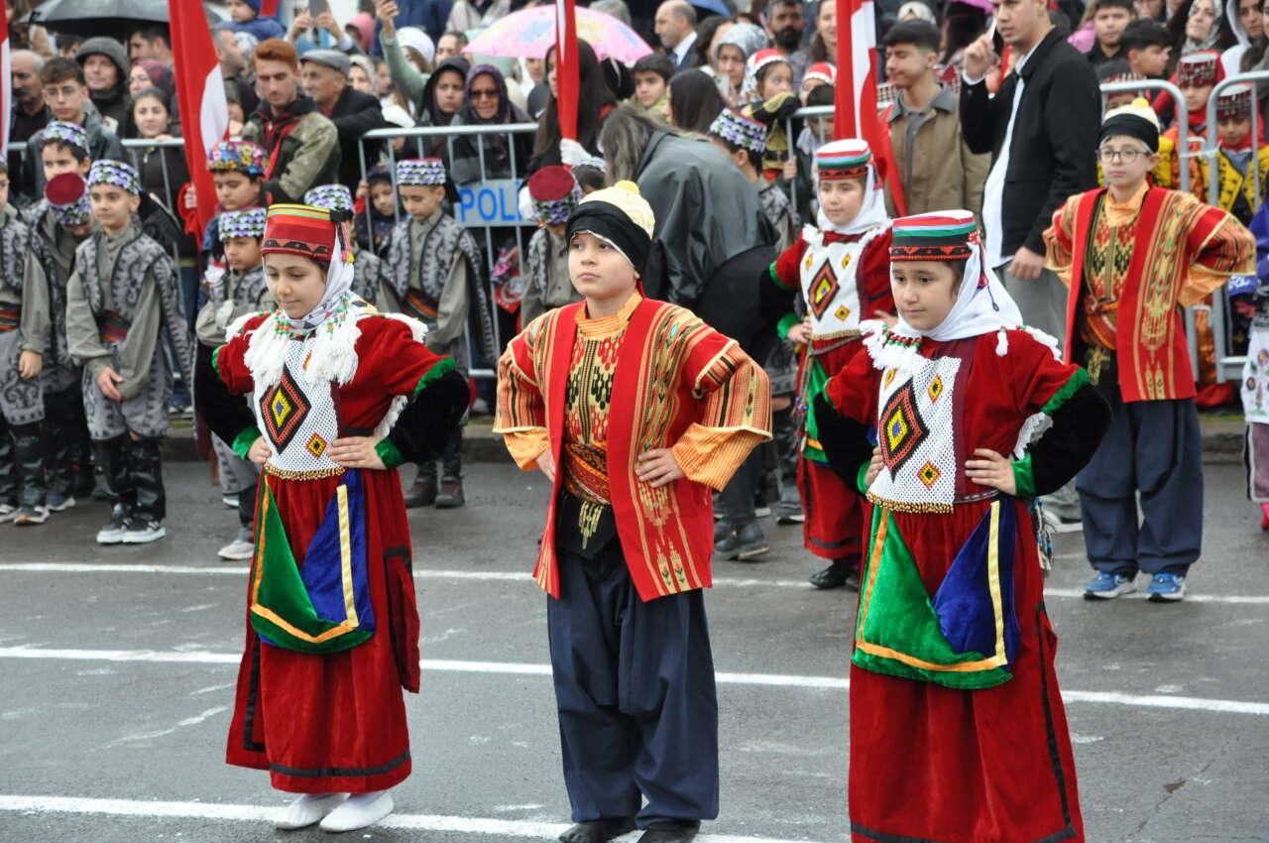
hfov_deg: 21.9
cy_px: 422
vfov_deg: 14.7
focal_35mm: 93
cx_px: 634
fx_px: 3274
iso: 1000
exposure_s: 1/500
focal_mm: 62
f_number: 5.6
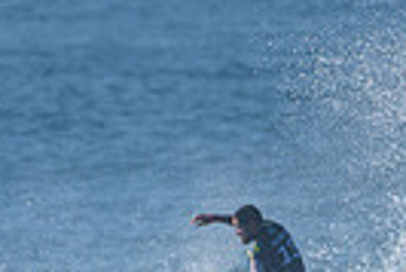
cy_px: 356
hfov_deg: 0.9
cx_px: 208
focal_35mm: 2175
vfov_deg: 0.6
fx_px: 24556
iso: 200
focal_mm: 500
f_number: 5.6
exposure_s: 1/2000
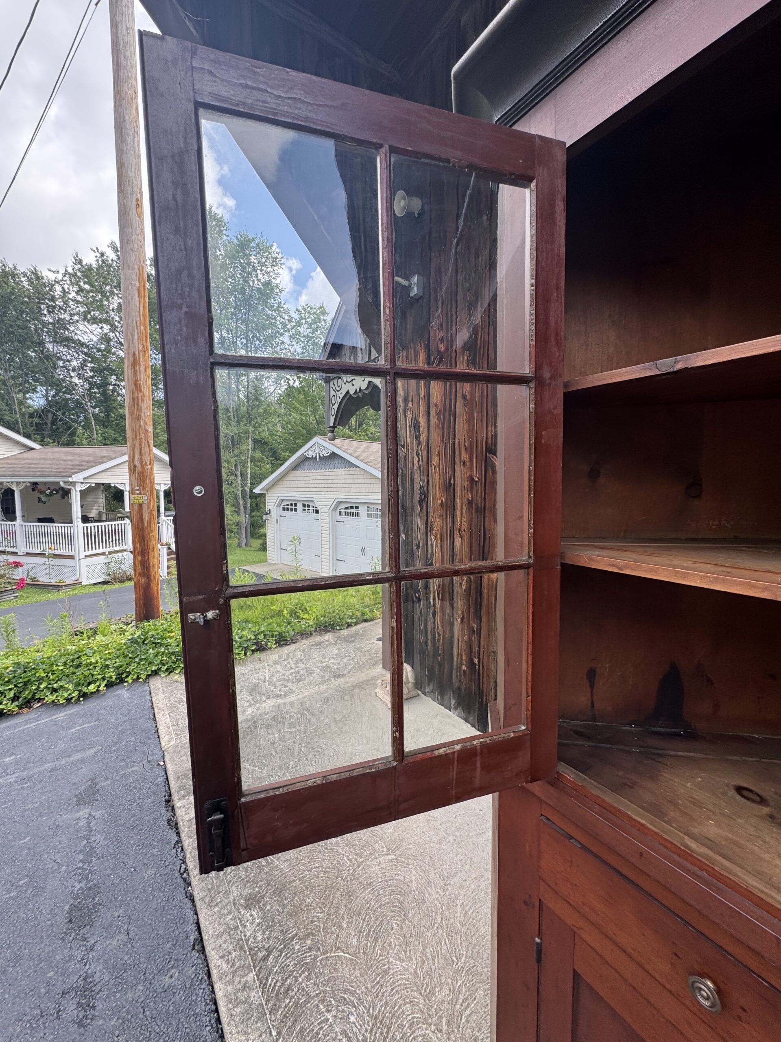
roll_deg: +0.4
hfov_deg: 85.7
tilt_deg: -4.3
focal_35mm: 14
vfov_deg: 102.1
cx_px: 390
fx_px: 421
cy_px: 521
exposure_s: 1/282
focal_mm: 2.22
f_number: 2.2
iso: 40
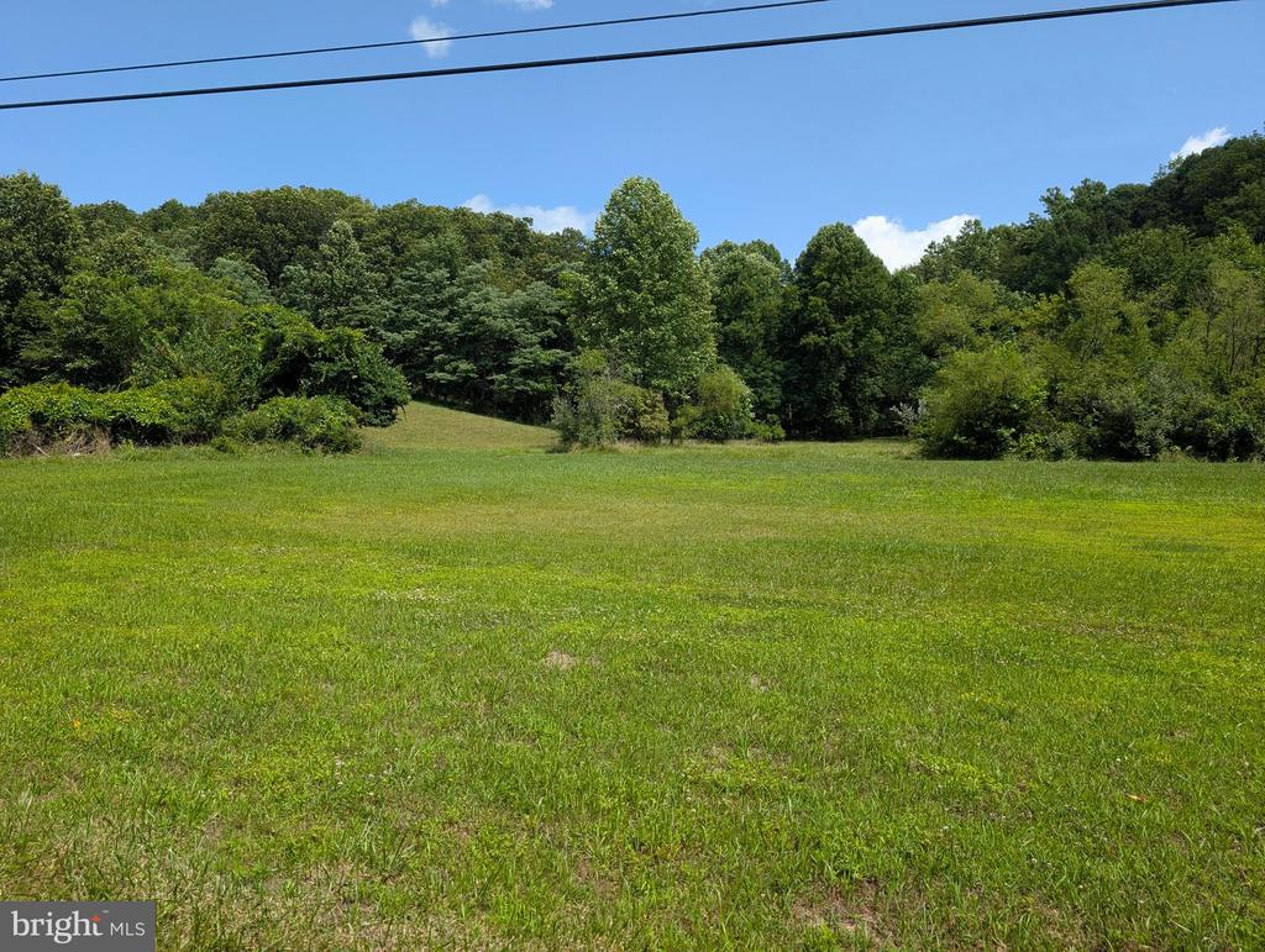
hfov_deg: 71.5
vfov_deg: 56.9
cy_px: 476
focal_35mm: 24
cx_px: 632
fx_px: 878
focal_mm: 6.9
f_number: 1.68
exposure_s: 1/831
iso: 20
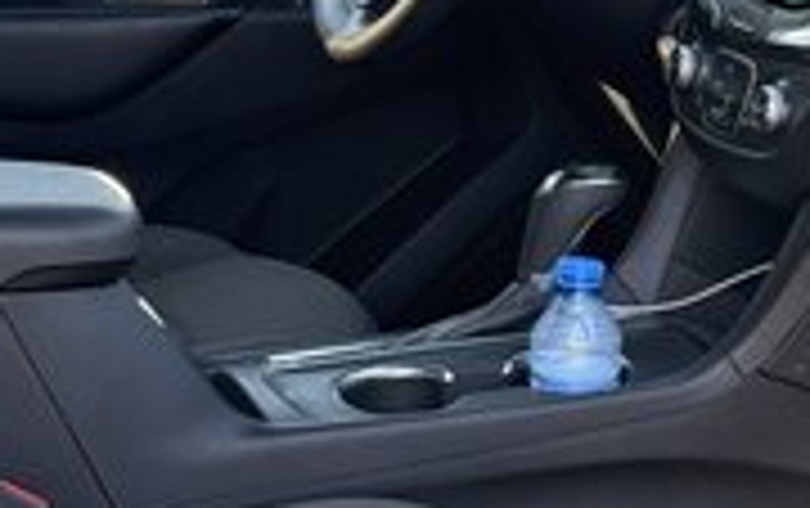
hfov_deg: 18.0
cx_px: 778
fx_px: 2498
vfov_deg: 11.5
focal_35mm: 113
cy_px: 18
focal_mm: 6.76
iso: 80
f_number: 1.78
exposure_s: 1/267
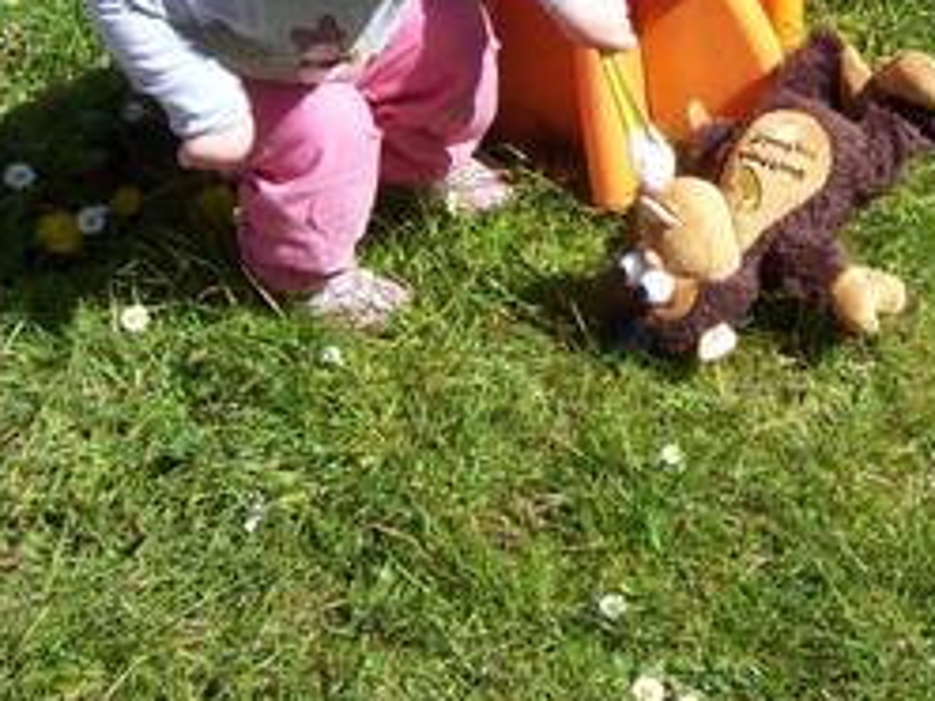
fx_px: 2350
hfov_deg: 22.5
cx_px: 550
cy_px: -68
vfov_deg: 16.5
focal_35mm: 87
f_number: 4.8
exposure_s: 1/419
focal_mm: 6
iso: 80
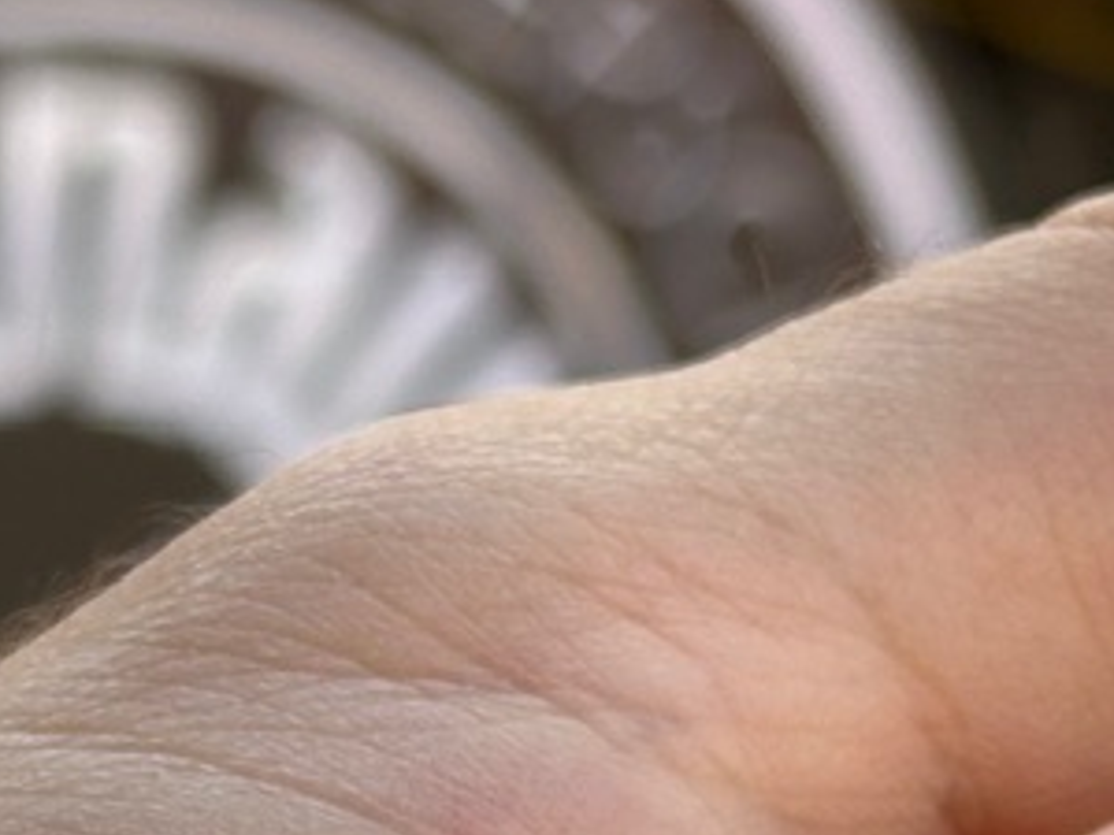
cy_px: 1017
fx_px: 6597
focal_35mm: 205
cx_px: 795
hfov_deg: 9.6
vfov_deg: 7.2
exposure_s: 1/484
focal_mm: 6.86
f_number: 1.78
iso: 64
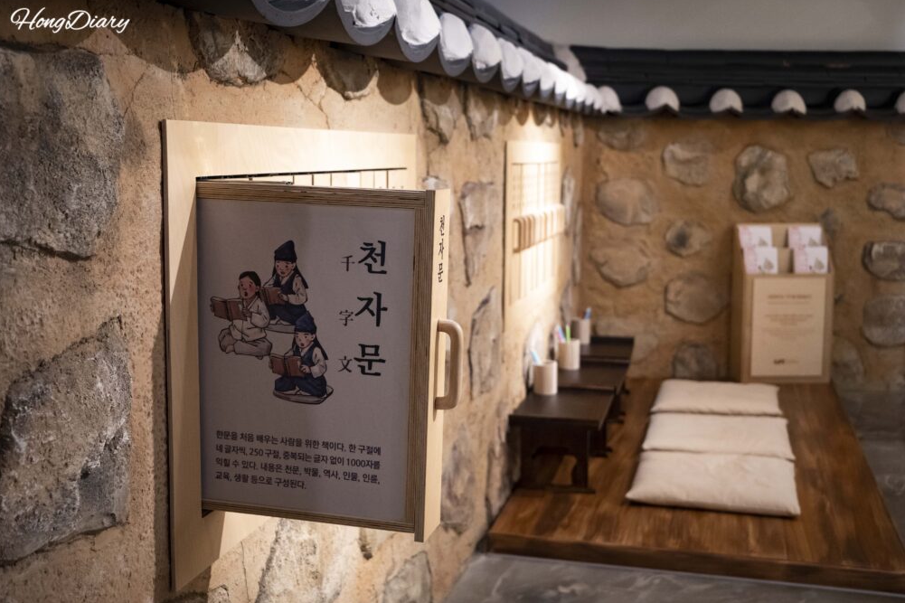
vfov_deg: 30.5
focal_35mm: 44
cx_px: 443
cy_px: 299
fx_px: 1106
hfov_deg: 44.5
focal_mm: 43
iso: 8000
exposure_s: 1/160
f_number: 5.6
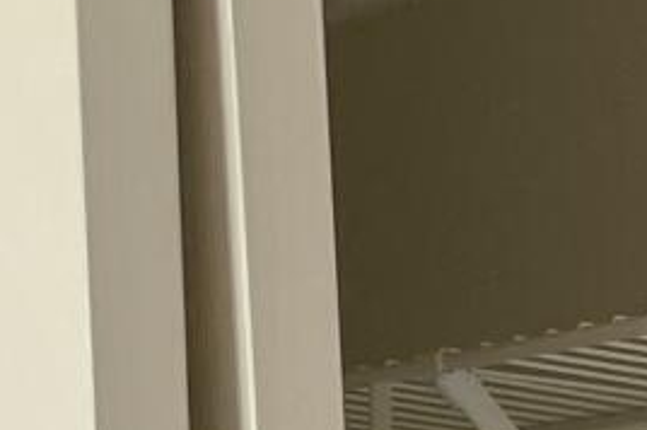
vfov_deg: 5.7
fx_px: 3626
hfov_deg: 9.9
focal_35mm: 202
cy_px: 1797
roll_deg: +0.0
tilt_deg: -12.1
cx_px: 958
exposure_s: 1/121
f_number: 1.6
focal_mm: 4.2
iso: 80
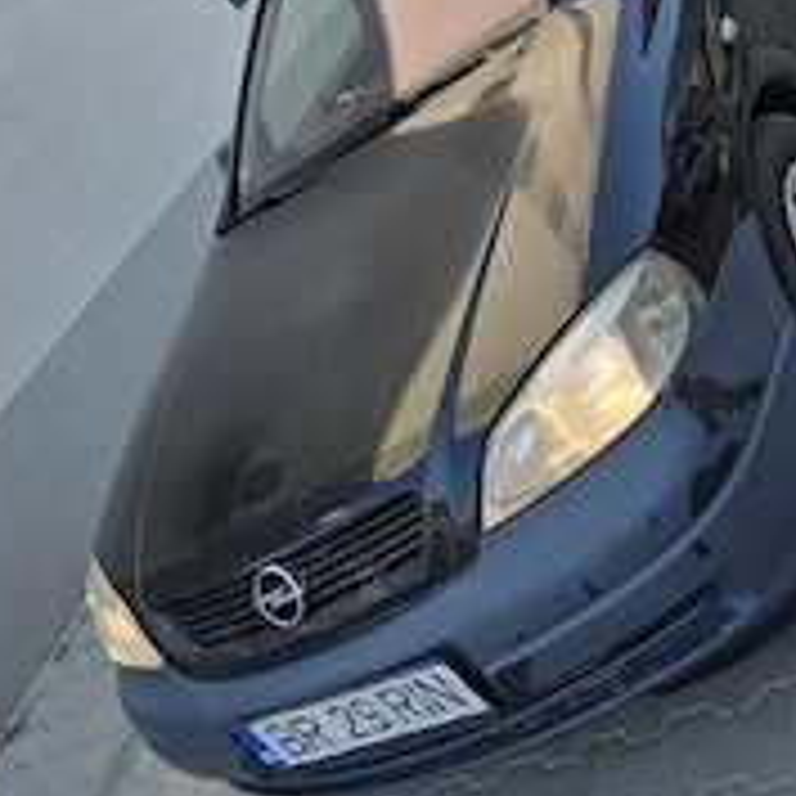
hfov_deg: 36.3
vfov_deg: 33.8
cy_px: 13
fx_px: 1197
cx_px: 544
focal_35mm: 46
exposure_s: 1/556
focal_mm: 6.3
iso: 12
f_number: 1.7
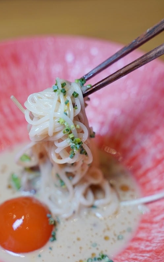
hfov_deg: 11.4
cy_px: 131
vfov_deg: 18.1
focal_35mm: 115
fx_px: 822
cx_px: 61
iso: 160
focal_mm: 75
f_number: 4
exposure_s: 1/80
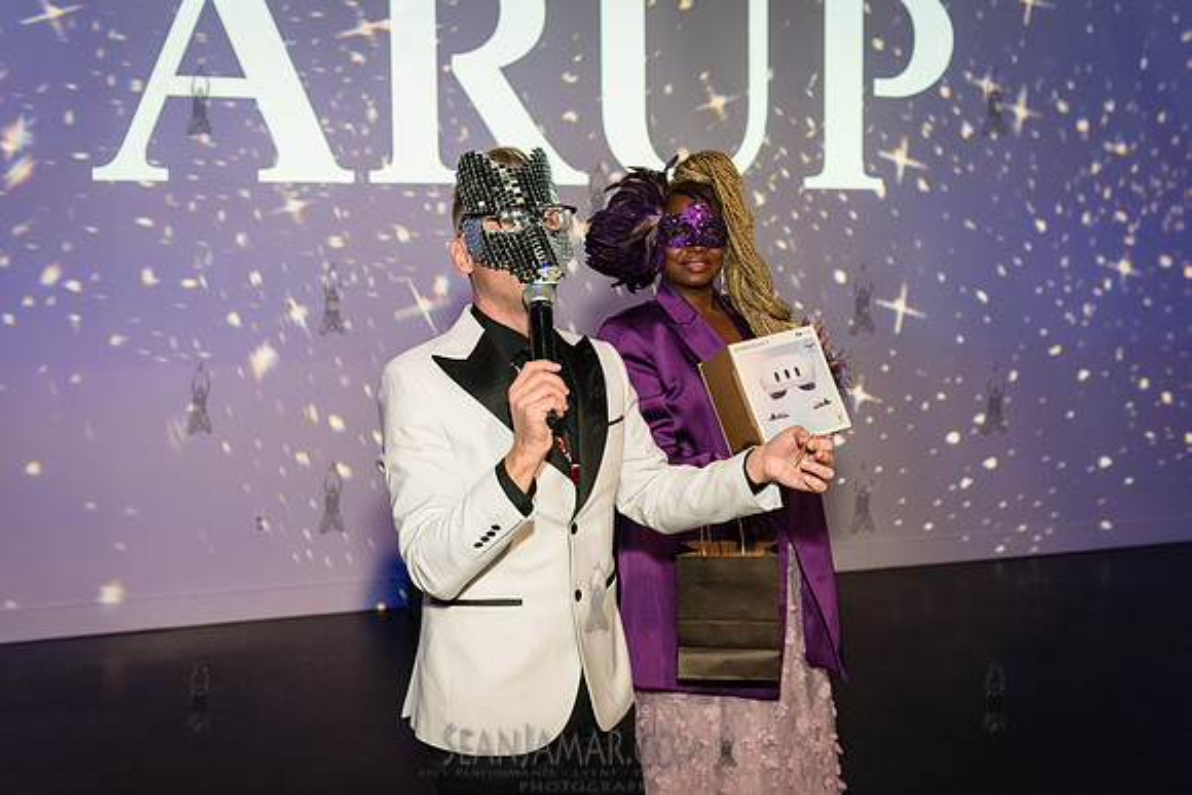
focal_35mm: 38
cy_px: 397
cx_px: 577
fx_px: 1260
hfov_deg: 50.6
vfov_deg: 35.0
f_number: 4.5
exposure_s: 1/160
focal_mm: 36
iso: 5000
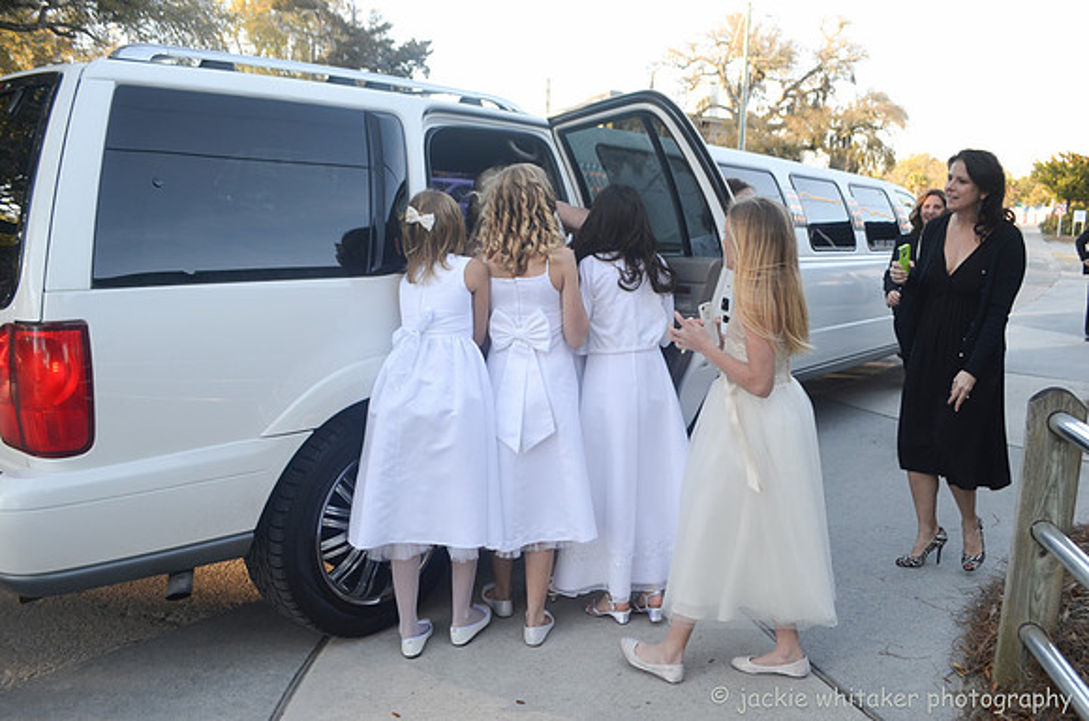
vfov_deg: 43.4
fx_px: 906
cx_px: 544
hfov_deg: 62.0
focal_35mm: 30
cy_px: 360
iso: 200
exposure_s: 1/160
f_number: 6.3
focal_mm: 20
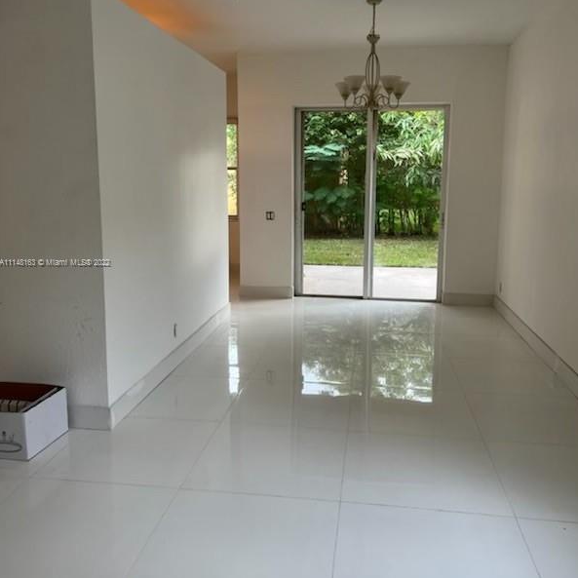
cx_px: 290
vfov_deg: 52.5
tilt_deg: -7.5
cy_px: 263
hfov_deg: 52.5
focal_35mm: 31
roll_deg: +0.0
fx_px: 586
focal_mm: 5.7
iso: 64
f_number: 1.5
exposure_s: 1/120
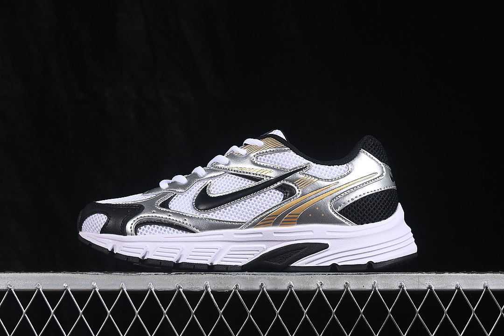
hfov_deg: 27.0
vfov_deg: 18.2
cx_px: 252
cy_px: 168
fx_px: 1050
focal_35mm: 75
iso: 160
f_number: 8
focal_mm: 50
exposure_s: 1/80
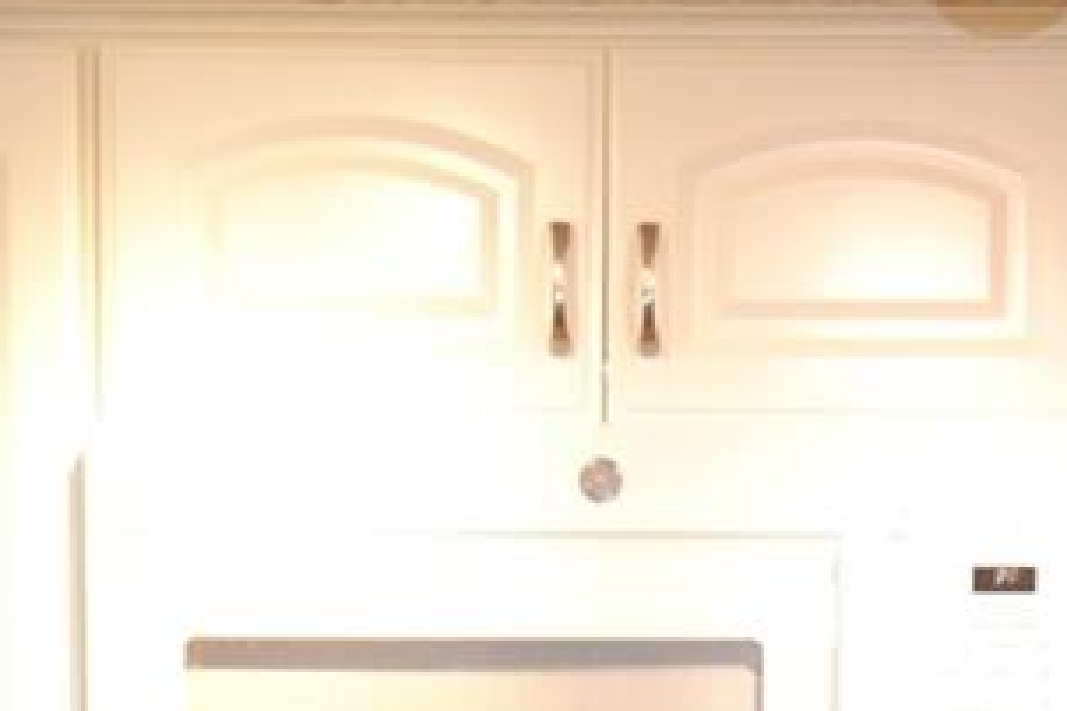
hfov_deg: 18.4
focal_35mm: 111
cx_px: 711
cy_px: 1228
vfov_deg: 11.5
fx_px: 3290
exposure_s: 1/60
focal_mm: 14
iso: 500
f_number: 4
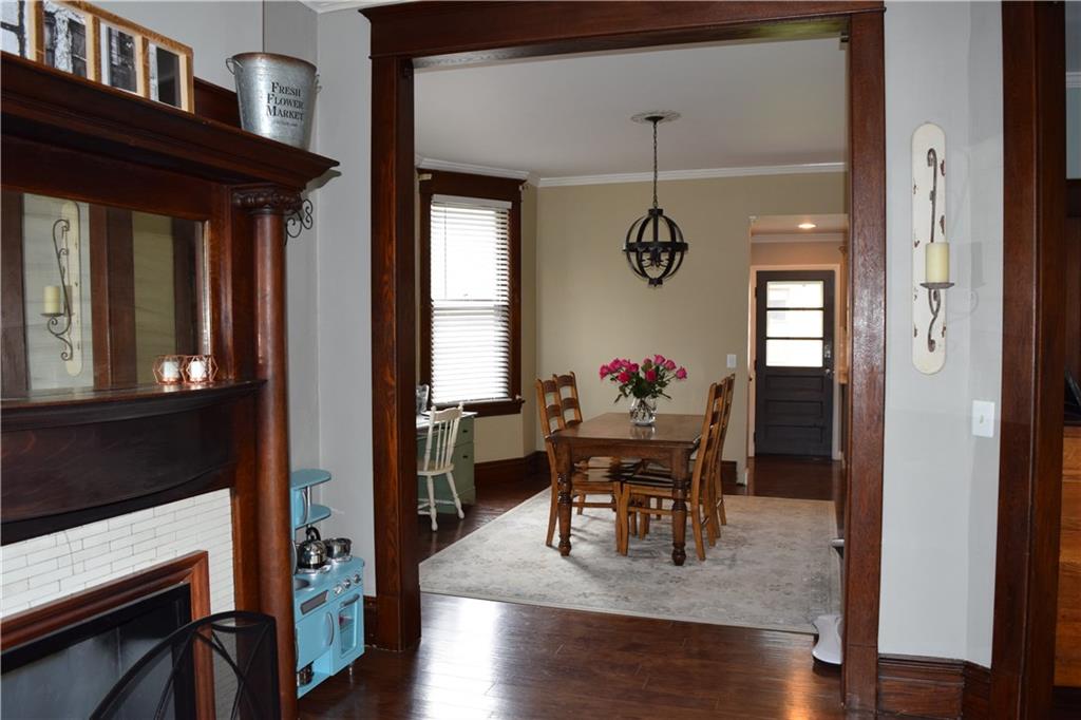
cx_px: 540
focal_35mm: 27
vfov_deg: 47.9
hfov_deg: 67.4
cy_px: 360
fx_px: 810
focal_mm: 18
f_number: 5
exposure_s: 1/100
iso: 800
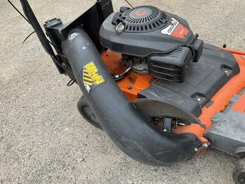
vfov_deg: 48.2
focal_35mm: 29
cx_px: 122
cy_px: 92
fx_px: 205
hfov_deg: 61.7
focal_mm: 3
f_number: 1.8
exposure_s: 1/128
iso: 20
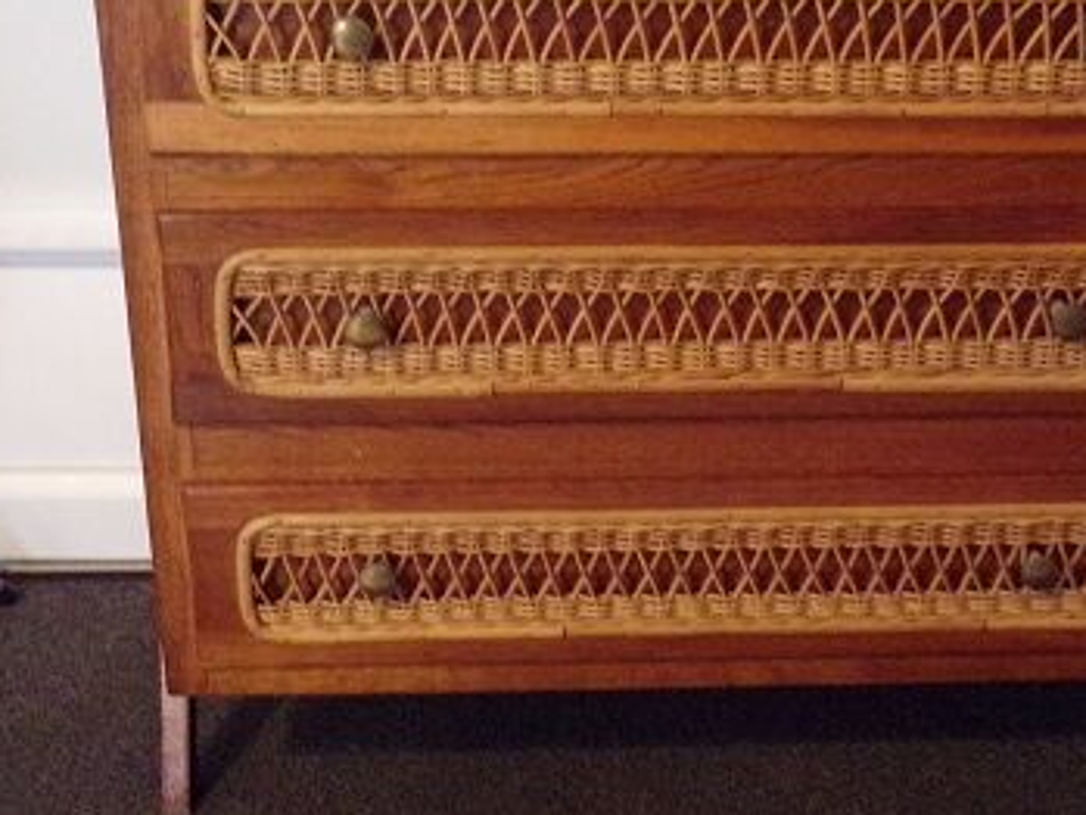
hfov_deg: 34.9
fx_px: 1726
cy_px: 348
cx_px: 610
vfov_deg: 26.5
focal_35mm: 55
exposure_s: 1/7
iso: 800
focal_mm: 5.8
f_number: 3.2
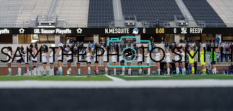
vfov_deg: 13.9
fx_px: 455
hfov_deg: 28.7
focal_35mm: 76
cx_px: 116
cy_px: 65
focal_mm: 70
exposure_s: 1/800
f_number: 2.8
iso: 250
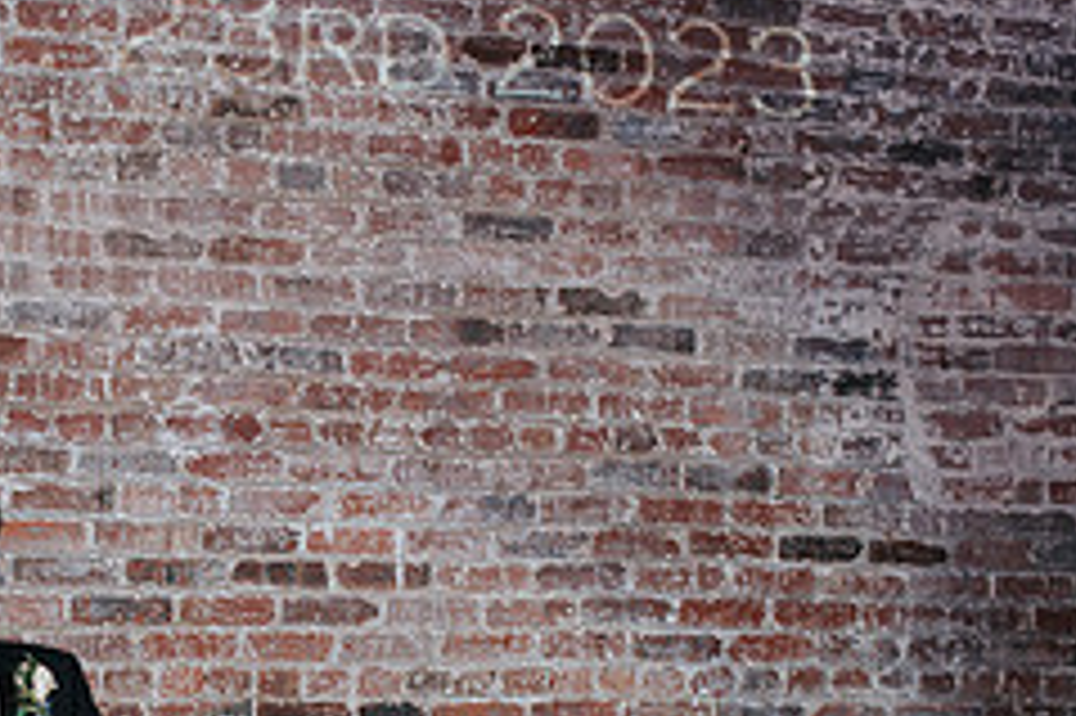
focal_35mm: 85
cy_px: 763
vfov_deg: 15.7
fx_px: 2539
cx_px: 27
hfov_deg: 23.1
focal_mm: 35
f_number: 2.8
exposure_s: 1/200
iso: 560
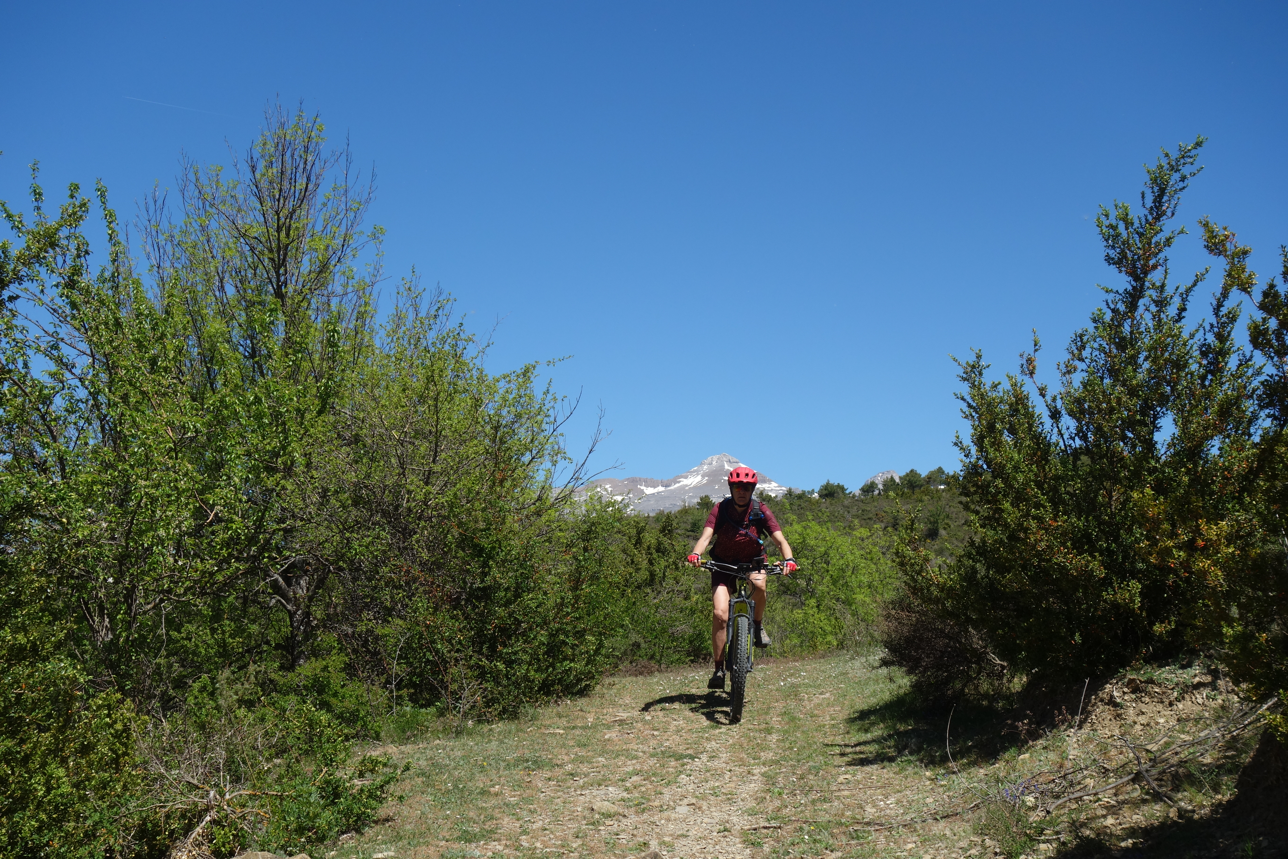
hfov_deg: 43.6
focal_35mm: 45
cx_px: 644
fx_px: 1610
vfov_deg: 29.9
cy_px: 430
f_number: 5.6
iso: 125
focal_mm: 16.59
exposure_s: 1/640
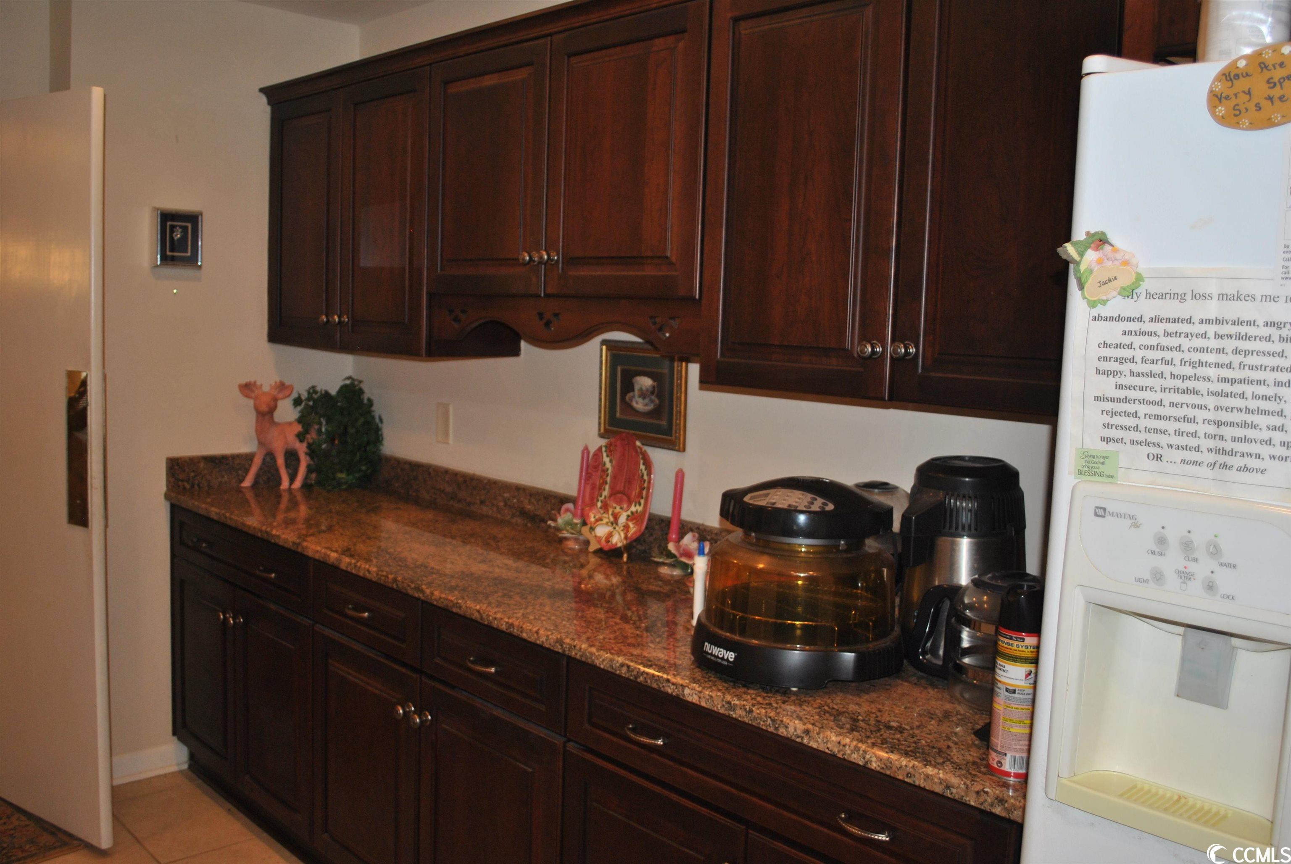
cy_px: 432
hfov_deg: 57.2
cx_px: 646
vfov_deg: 40.1
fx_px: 1185
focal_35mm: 33
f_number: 3.8
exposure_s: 1/60
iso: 200
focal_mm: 22
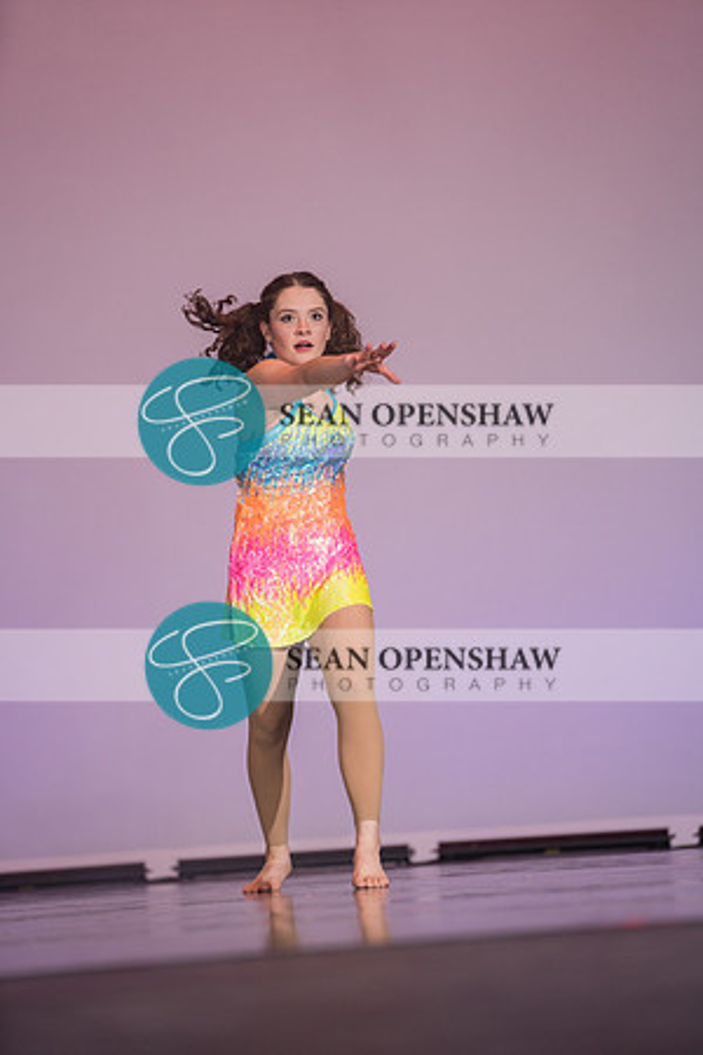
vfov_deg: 17.5
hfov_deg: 11.7
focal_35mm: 117
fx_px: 3427
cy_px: 528
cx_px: 352
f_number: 2.8
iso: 400
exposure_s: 1/500
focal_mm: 117
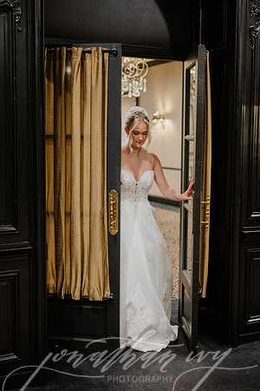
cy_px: 196
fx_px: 542
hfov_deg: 27.0
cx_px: 130
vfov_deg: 39.6
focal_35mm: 50
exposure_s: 1/250
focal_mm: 50
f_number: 2
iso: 4000
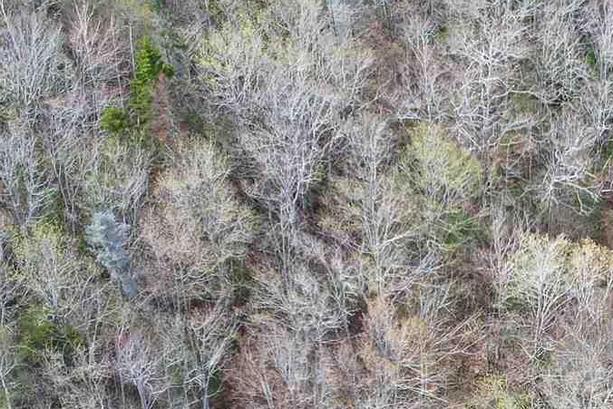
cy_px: 427
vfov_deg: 13.5
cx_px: 536
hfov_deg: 20.1
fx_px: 1703
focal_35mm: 100
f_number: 2.8
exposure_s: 1/400
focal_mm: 8.38
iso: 100
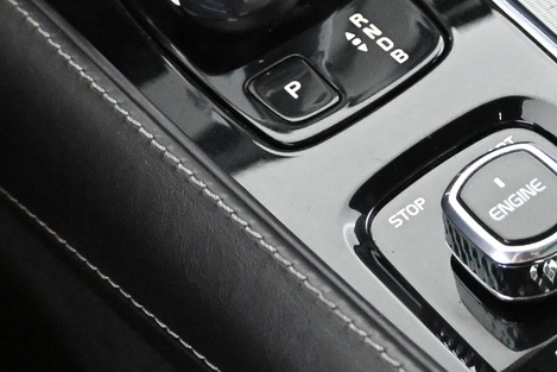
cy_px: 58
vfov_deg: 11.7
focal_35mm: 117
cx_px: 494
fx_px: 1804
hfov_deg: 17.3
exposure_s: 1/60
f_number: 4
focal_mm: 22.5
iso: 10000
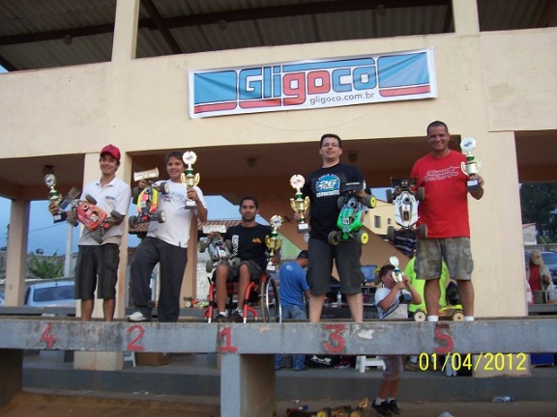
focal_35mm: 34
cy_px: 208
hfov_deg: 54.0
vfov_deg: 41.8
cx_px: 278
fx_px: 547
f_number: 2.7
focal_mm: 5.6
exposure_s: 1/90
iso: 80
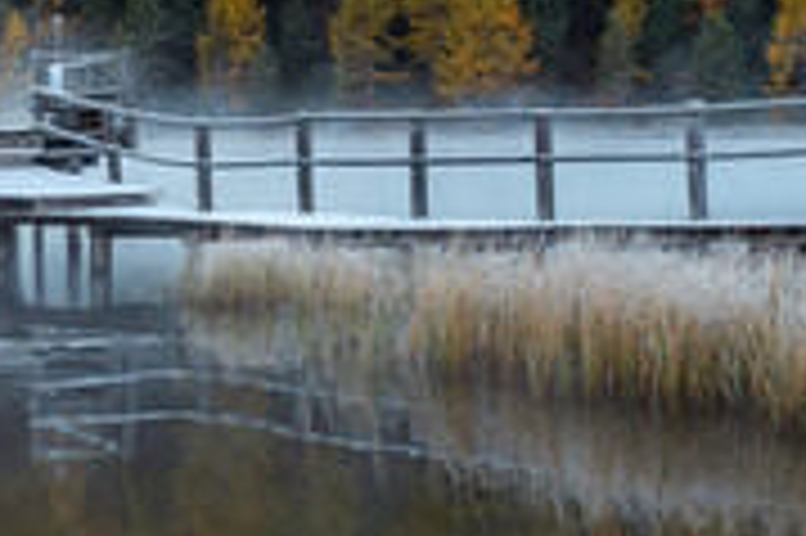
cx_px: 212
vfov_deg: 10.4
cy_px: 144
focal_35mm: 131
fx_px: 2930
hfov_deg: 15.6
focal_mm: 39
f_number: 8
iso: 100
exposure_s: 1/25
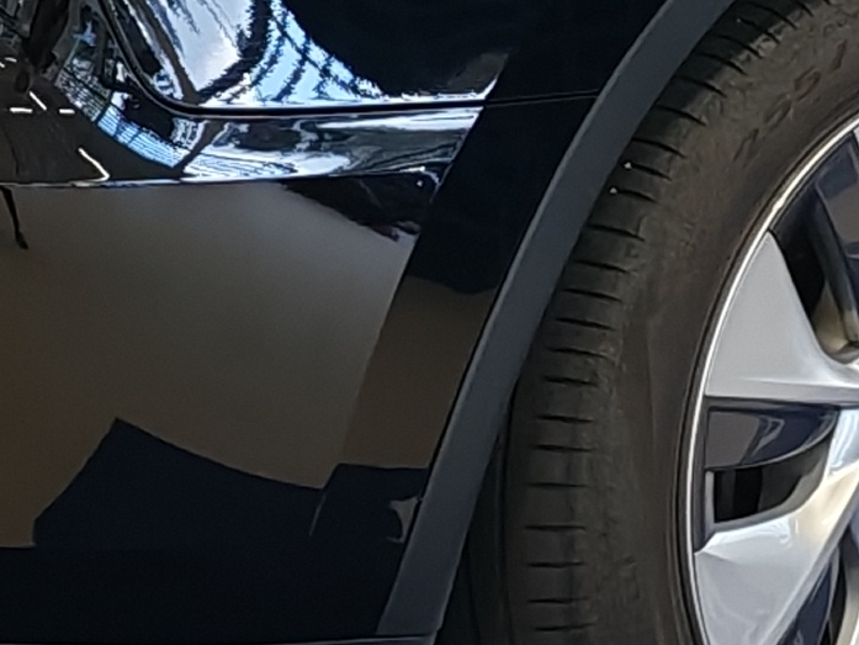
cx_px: 629
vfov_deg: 7.6
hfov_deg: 10.2
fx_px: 4815
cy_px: -111
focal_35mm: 194
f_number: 1.9
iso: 160
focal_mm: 6.12
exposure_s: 1/100
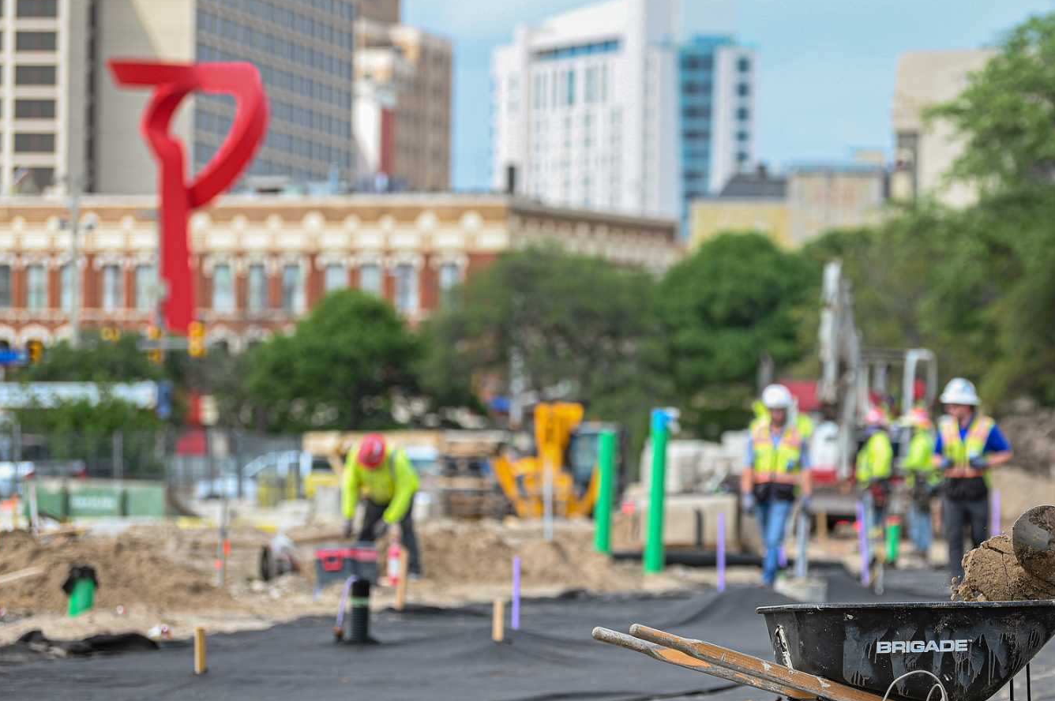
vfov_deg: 6.6
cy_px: 356
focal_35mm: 207
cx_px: 768
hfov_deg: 9.9
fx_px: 6060
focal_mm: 135
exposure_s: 1/800
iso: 100
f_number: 2.8
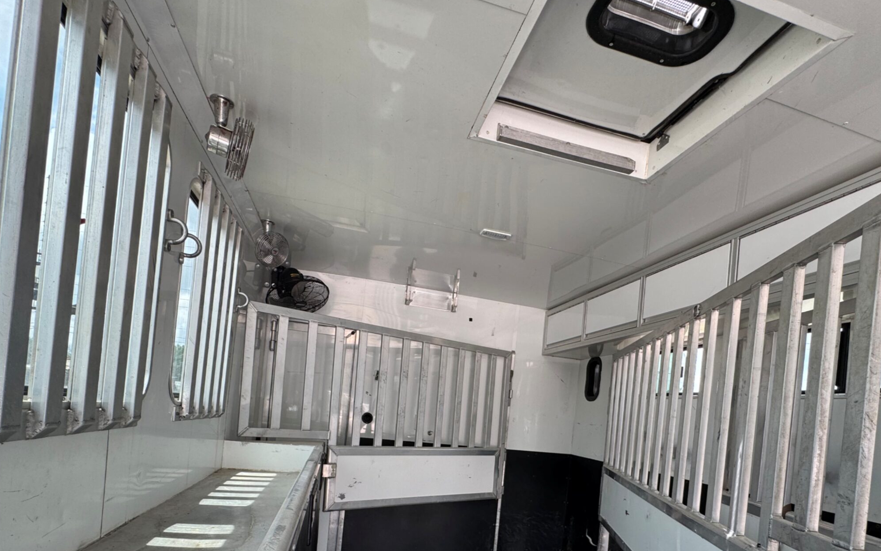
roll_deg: -6.2
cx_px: 459
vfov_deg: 58.7
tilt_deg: -1.7
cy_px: 418
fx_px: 456
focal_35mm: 19
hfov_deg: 87.9
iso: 50
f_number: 2.2
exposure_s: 1/99
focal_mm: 2.22
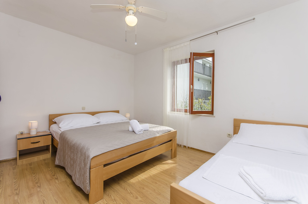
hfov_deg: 100.5
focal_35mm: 15
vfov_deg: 77.1
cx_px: 154
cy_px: 102
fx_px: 128
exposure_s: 1/125
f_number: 7.1
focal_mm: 10
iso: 100
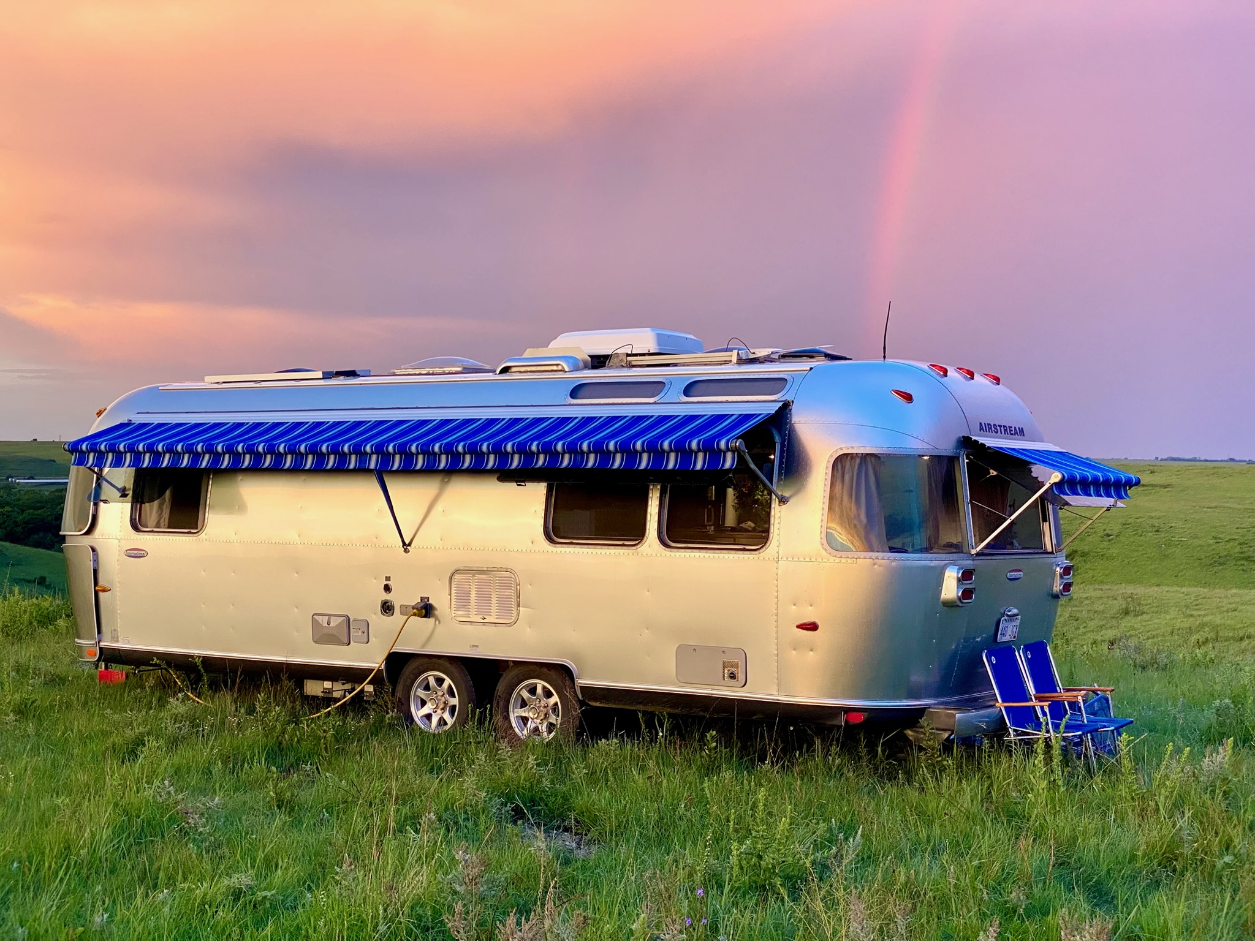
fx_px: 1885
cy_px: 470
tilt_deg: -1.1
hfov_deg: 36.8
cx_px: 628
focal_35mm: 52
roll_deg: -1.9
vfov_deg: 28.0
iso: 100
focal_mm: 6
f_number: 2
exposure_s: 1/121
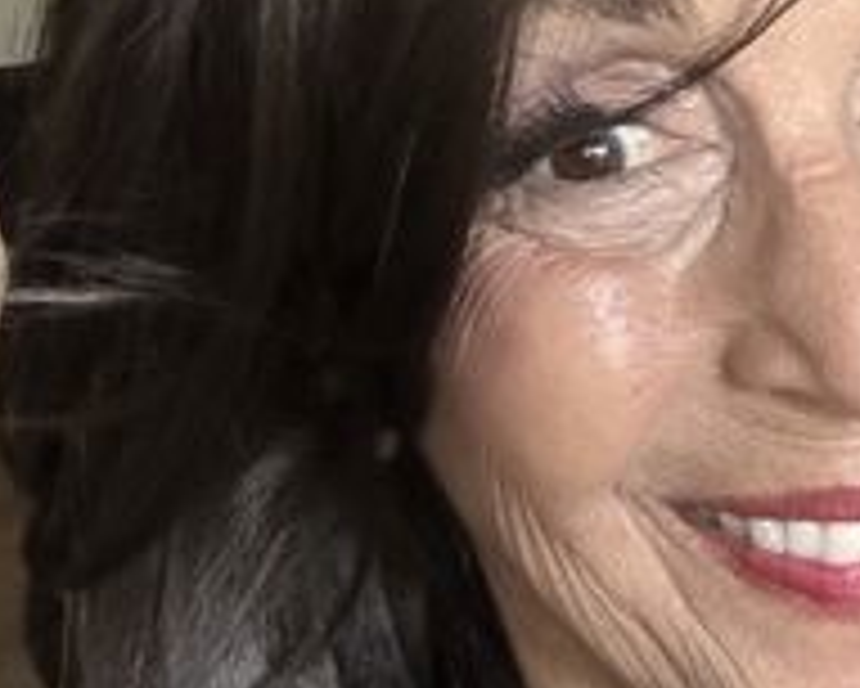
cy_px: 470
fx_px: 2292
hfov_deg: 20.5
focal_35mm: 90
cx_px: 896
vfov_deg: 17.0
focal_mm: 2.69
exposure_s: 1/46
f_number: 1.9
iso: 320
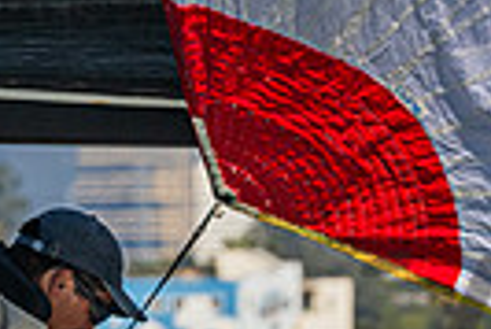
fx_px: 22815
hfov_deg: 1.2
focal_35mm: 1671
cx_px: -85
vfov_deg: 0.8
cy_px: 354
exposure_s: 1/1600
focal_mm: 340
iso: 400
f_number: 11
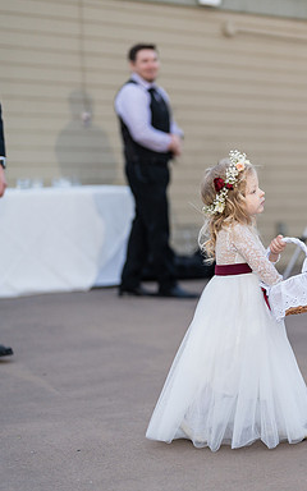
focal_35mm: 77
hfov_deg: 16.5
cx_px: 320
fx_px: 1031
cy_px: 246
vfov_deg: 26.8
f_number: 1.2
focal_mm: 50
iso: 320
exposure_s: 1/250
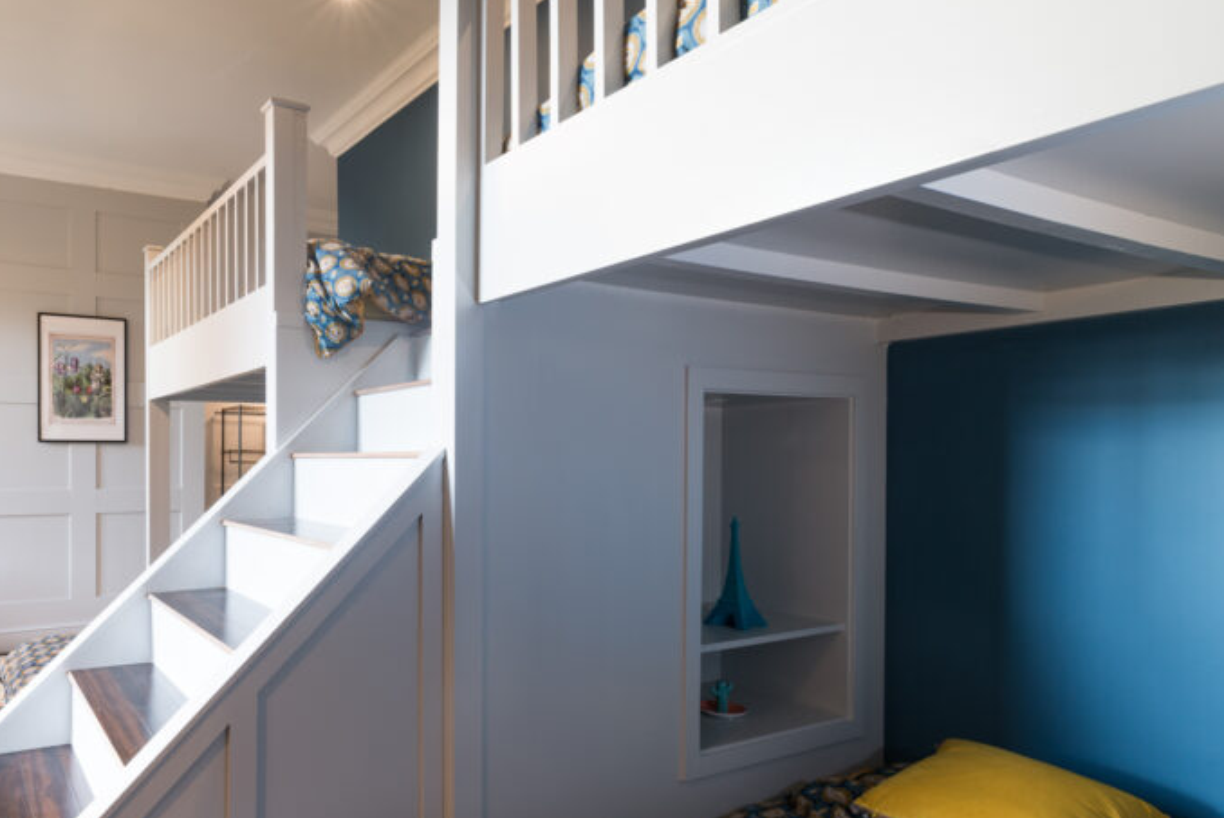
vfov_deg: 55.0
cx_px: 339
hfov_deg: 72.0
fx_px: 782
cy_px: 460
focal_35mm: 23
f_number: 9
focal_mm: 15
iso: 200
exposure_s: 1/2
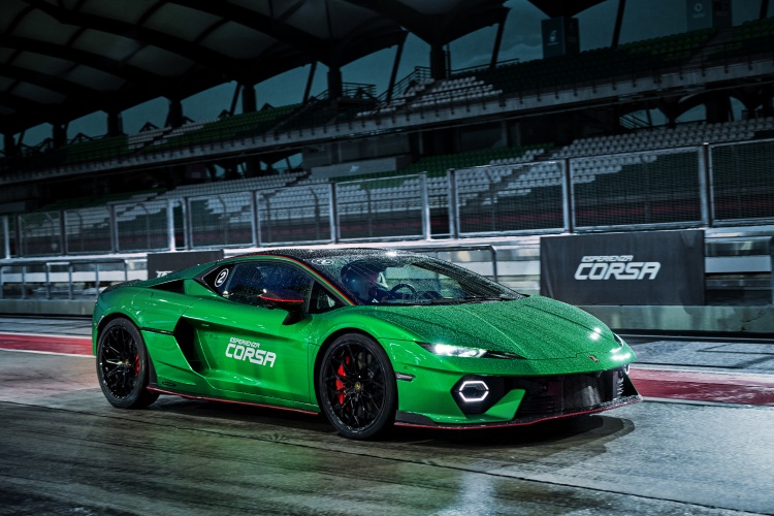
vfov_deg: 27.0
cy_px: 258
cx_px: 387
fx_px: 1075
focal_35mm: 50
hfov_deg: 39.6
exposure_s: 1/60
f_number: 4
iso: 1000
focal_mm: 50
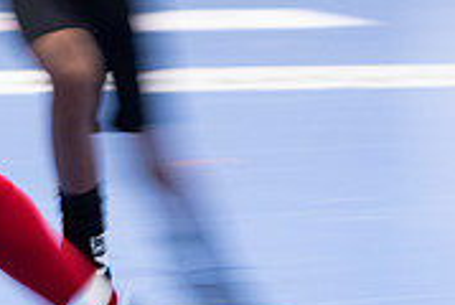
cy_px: 19
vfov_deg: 3.9
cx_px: -186
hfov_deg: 5.8
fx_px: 4431
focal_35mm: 350
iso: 1000
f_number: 4
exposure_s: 1/30
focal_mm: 70
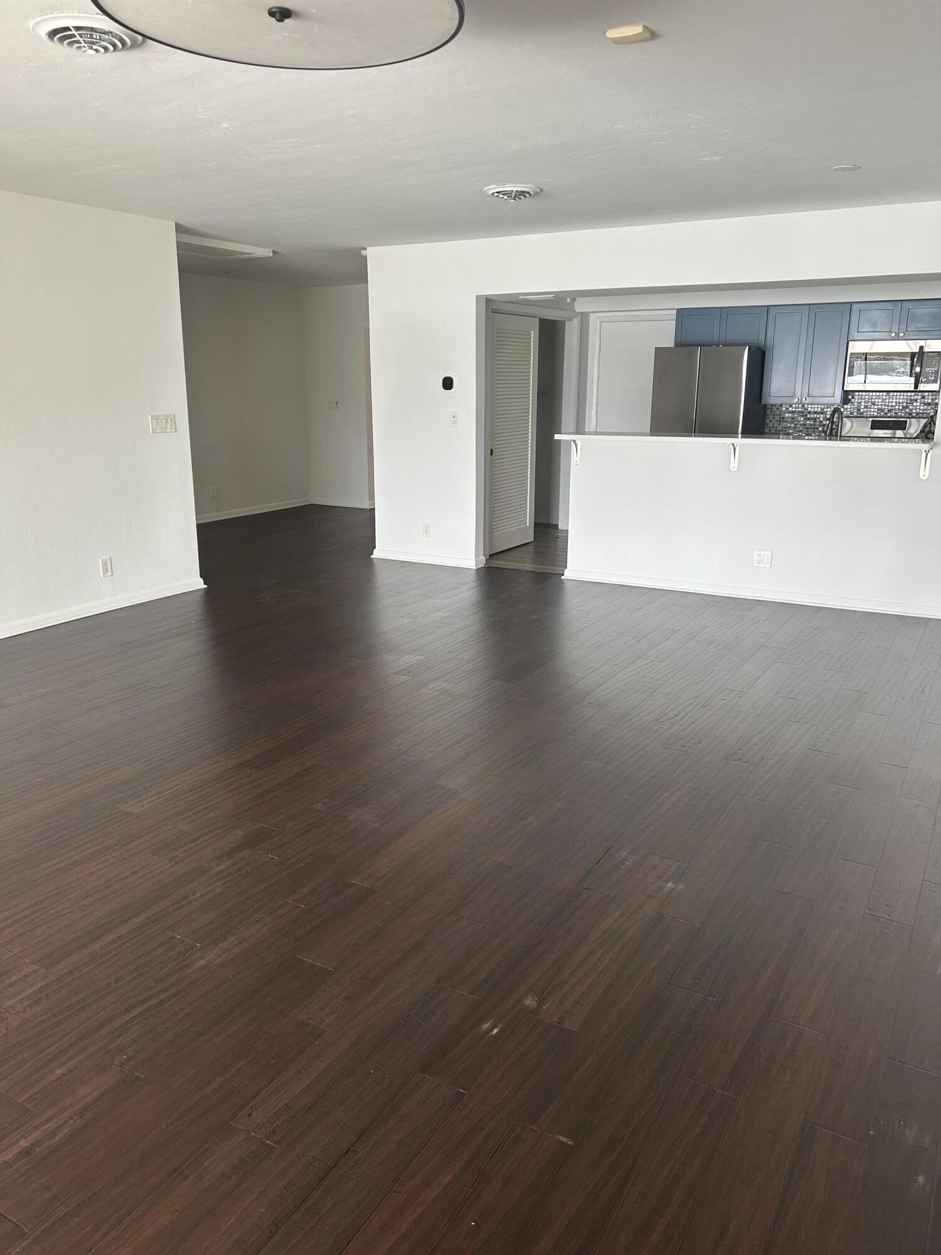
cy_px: 628
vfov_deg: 67.3
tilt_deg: -14.6
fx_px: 942
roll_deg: -0.8
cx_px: 470
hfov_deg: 53.1
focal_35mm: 26
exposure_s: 1/121
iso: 64
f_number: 1.5
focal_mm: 5.7
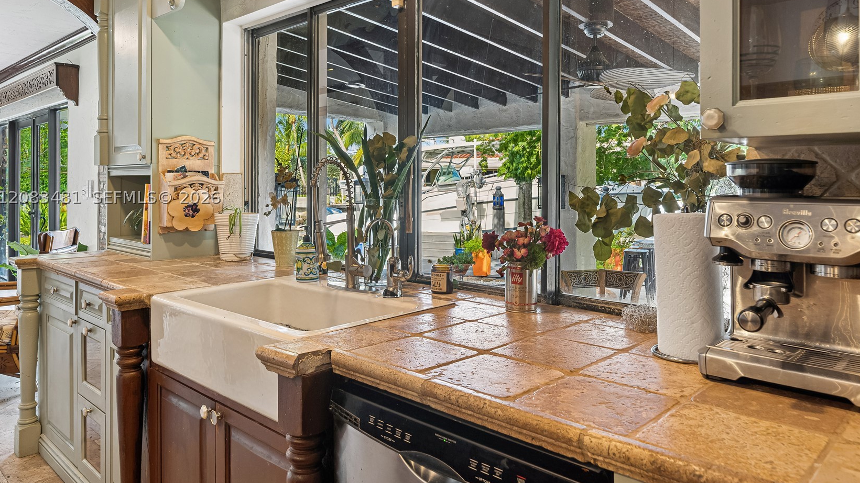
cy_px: 196
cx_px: 426
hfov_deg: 71.9
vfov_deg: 44.2
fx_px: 593
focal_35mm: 26
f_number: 9
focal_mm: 24
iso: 100
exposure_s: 1/13
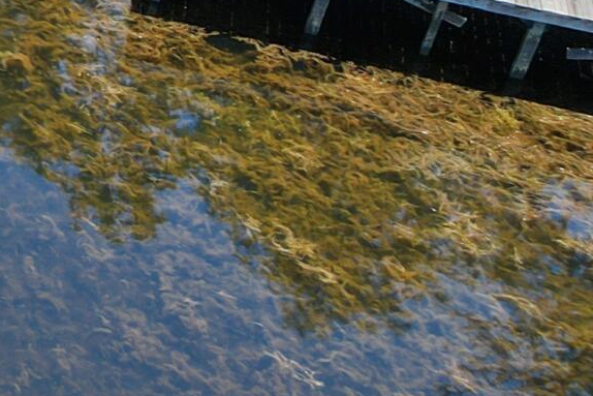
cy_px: -203
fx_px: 1895
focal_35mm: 115
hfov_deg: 12.9
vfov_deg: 11.4
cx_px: -882
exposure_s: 1/320
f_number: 2.8
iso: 110
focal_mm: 8.38
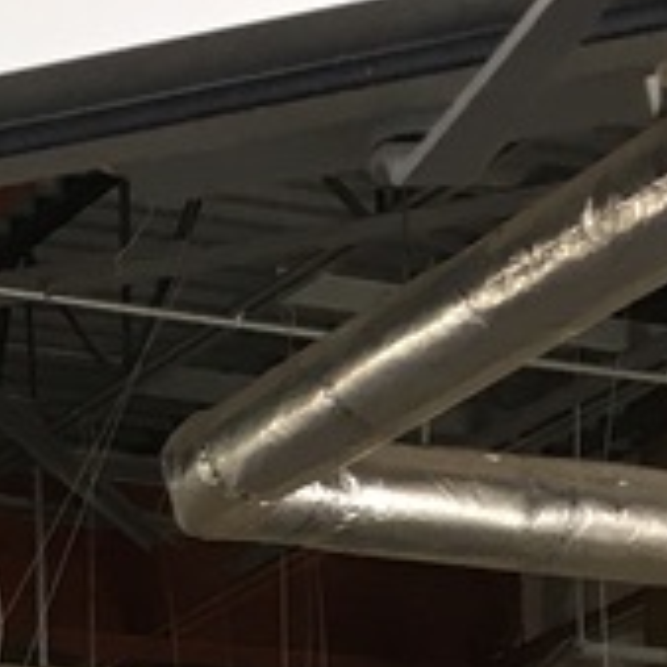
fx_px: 3379
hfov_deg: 10.2
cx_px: -766
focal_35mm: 155
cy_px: 1318
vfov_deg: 10.4
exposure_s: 1/30
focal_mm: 4.15
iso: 32
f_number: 2.2
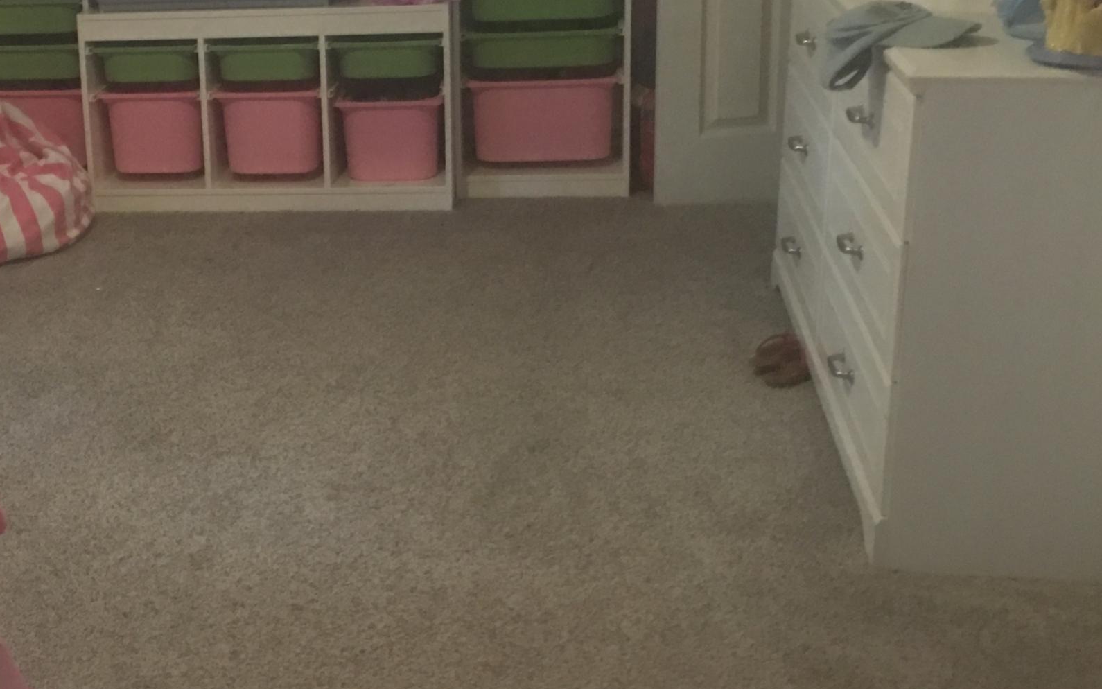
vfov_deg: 22.3
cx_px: 281
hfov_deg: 34.4
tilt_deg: -15.9
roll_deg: +2.4
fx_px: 1742
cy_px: 258
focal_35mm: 58
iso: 80
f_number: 2.2
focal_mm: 4.15
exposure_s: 1/4
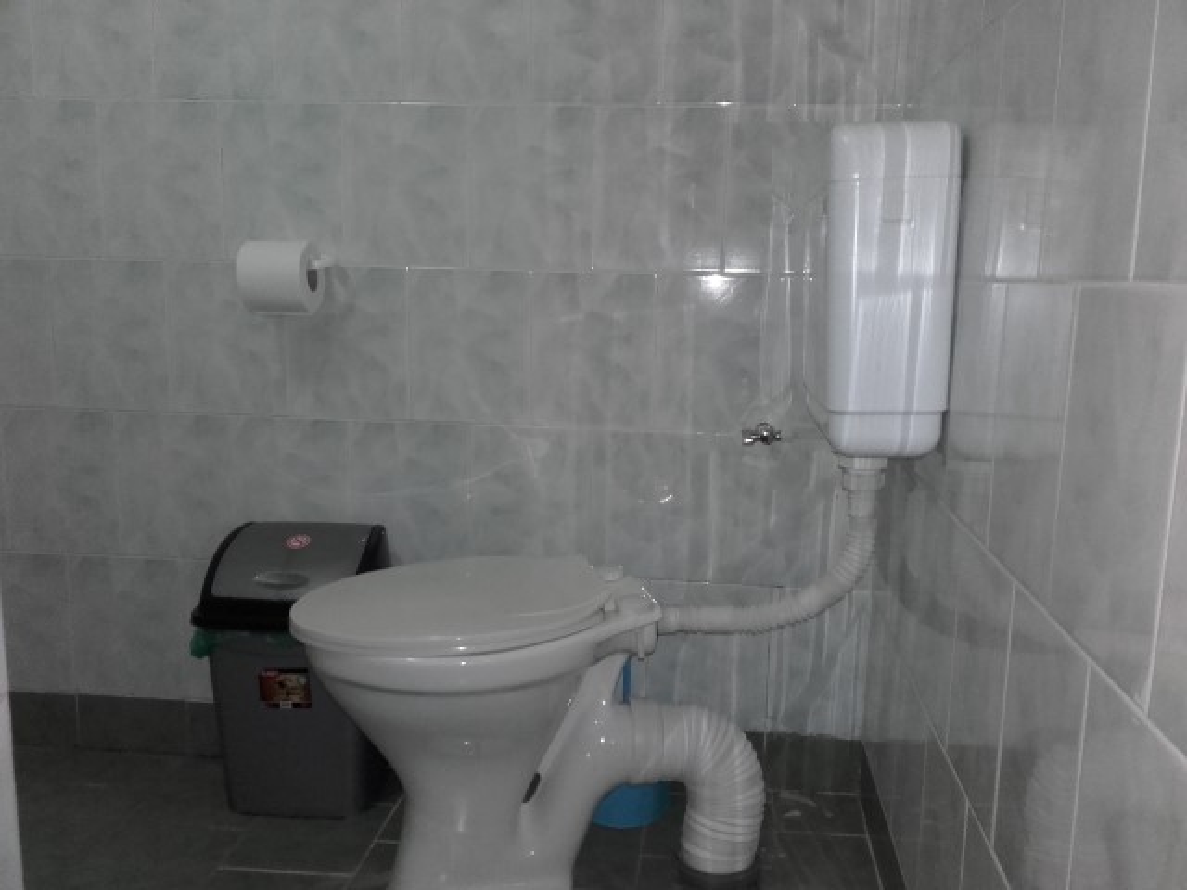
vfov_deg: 45.4
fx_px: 1063
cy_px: 445
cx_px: 594
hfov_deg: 58.4
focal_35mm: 31
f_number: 2.2
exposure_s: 1/20
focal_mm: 3.31
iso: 140
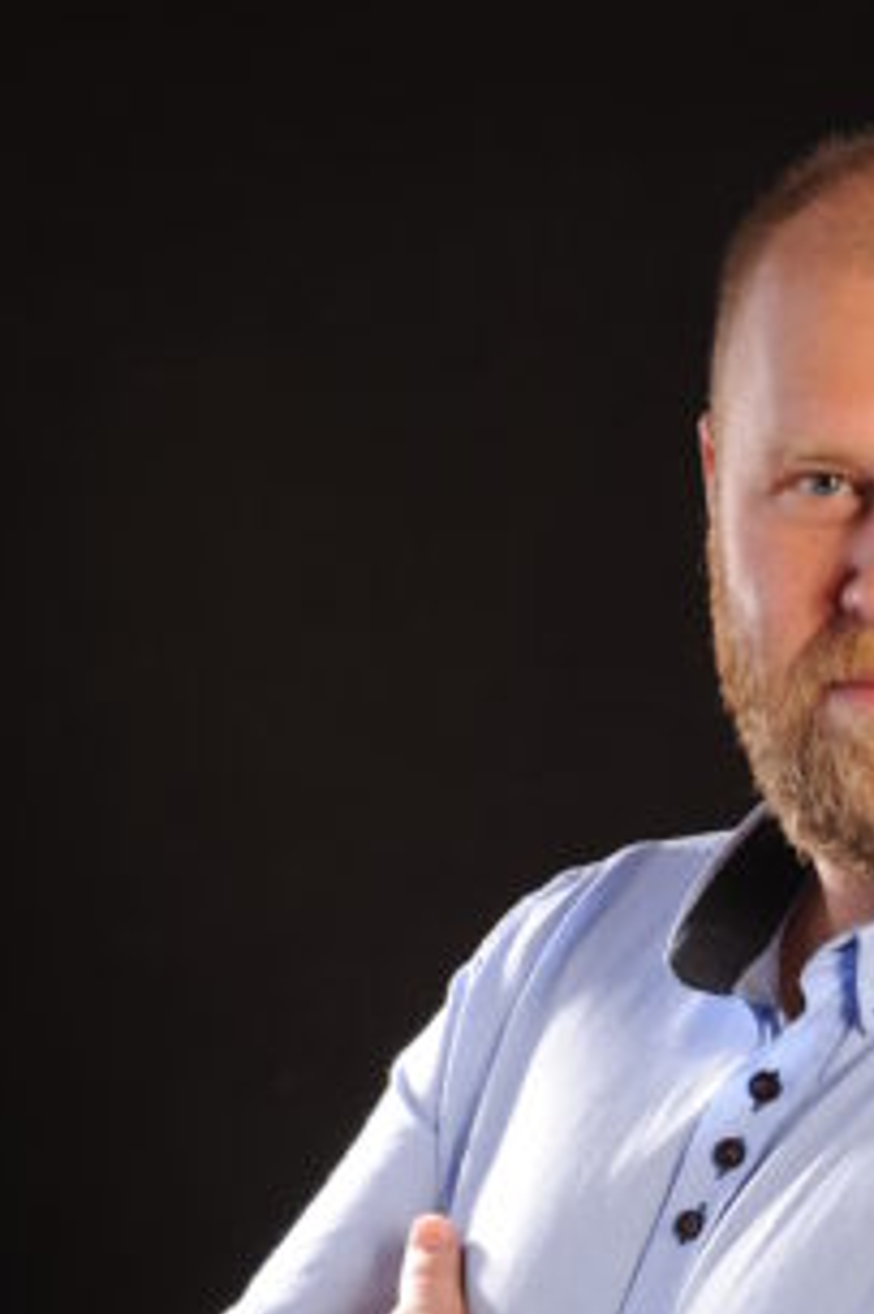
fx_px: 5031
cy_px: 963
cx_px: 749
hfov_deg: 9.9
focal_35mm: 138
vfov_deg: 14.8
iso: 200
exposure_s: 1/80
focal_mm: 70
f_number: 8
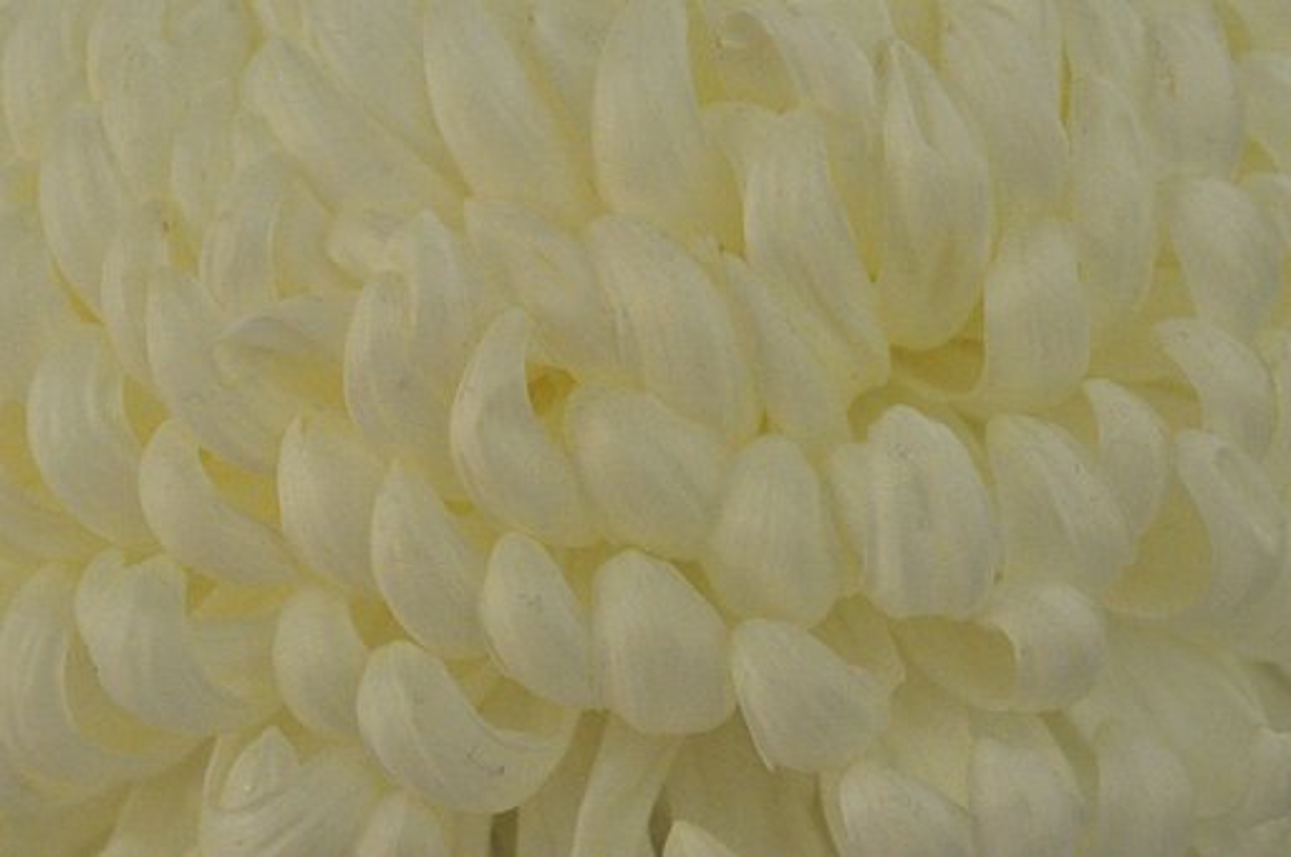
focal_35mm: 82
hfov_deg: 24.6
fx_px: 2955
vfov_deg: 16.5
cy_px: 428
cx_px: 646
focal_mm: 55
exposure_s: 1/400
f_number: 10
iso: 3200
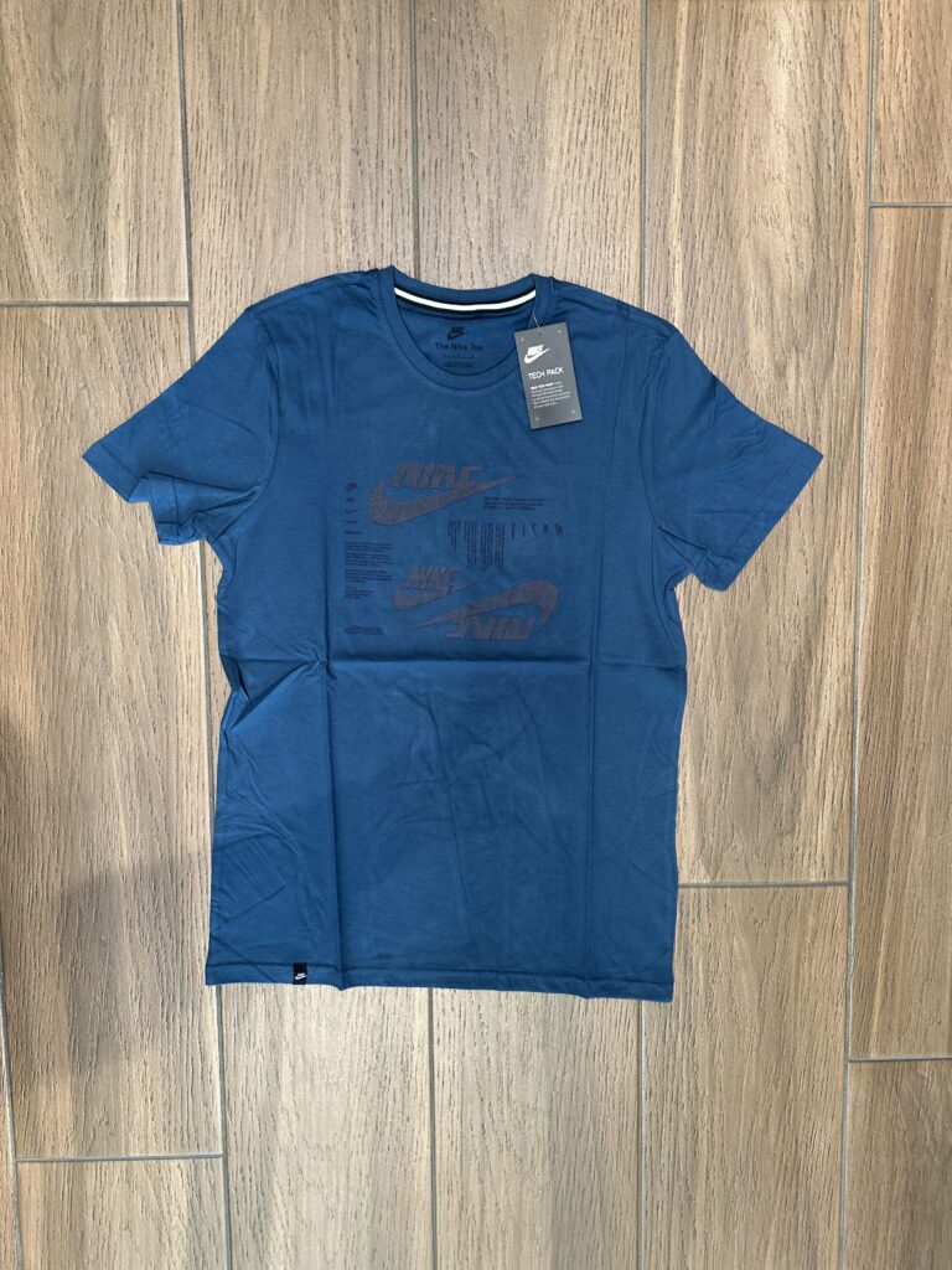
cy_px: 635
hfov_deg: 56.8
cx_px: 476
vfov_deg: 71.6
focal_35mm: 24
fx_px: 880
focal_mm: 6.86
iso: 160
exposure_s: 1/50
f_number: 1.78
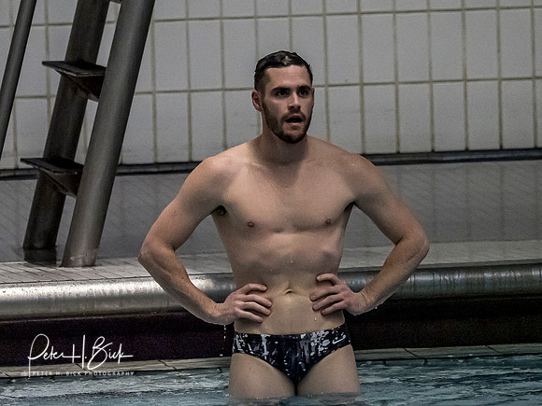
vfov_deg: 3.1
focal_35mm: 477
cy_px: 135
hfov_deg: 4.2
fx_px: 7475
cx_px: 303
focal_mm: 150
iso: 4000
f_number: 2.8
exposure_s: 1/1600
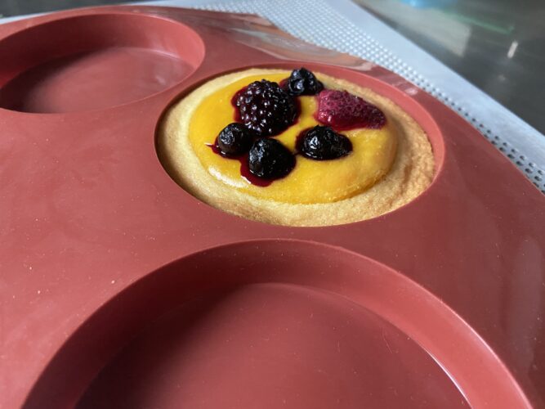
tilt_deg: -45.4
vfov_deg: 53.0
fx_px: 409
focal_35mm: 26
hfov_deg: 67.3
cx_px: 272
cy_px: 204
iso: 500
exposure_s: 1/60
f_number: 1.8
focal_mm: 4.25
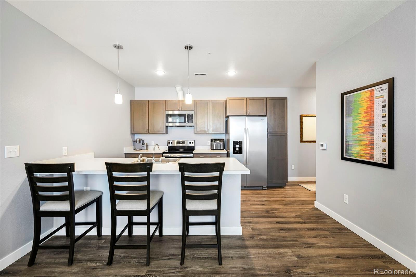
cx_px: 208
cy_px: 138
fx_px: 162
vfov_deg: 81.2
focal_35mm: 14
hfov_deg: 104.3
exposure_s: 1/8
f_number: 7.1
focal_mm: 14
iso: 400
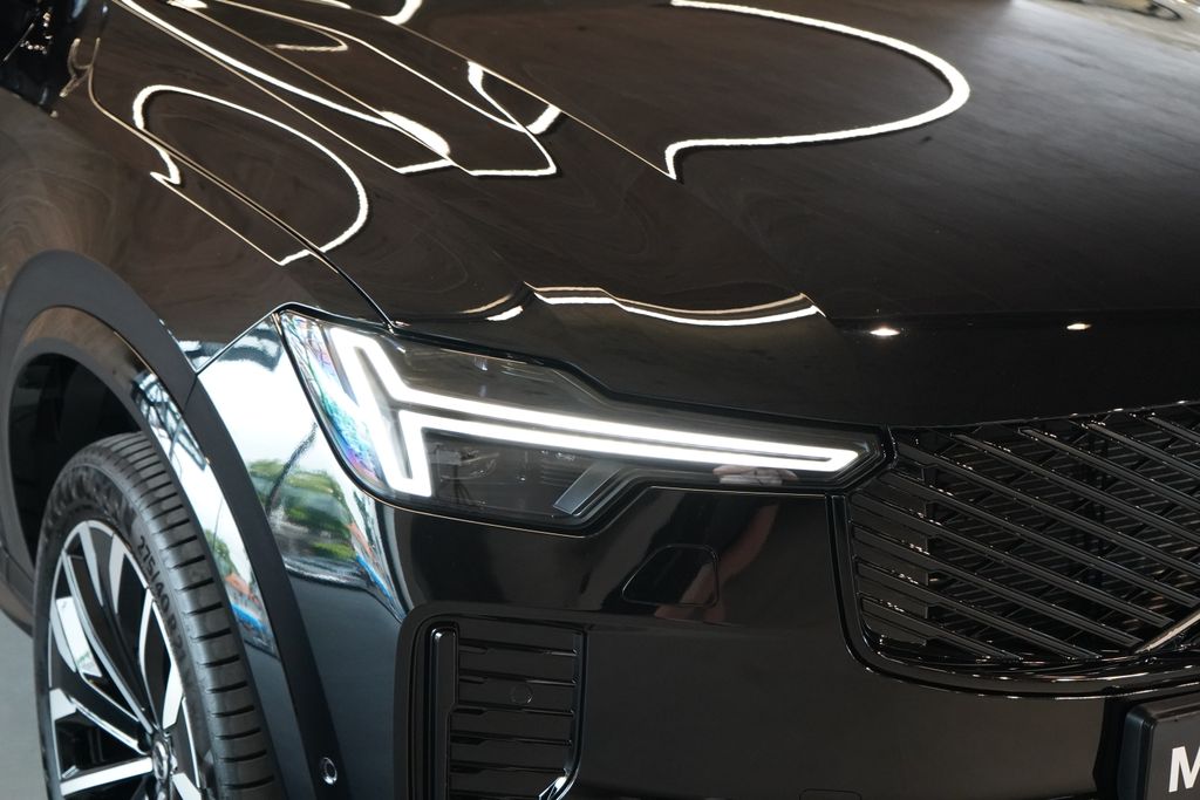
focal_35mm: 68
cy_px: 400
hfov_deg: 29.7
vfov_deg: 20.0
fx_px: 2267
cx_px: 600
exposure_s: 1/160
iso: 6400
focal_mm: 68
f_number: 5.6
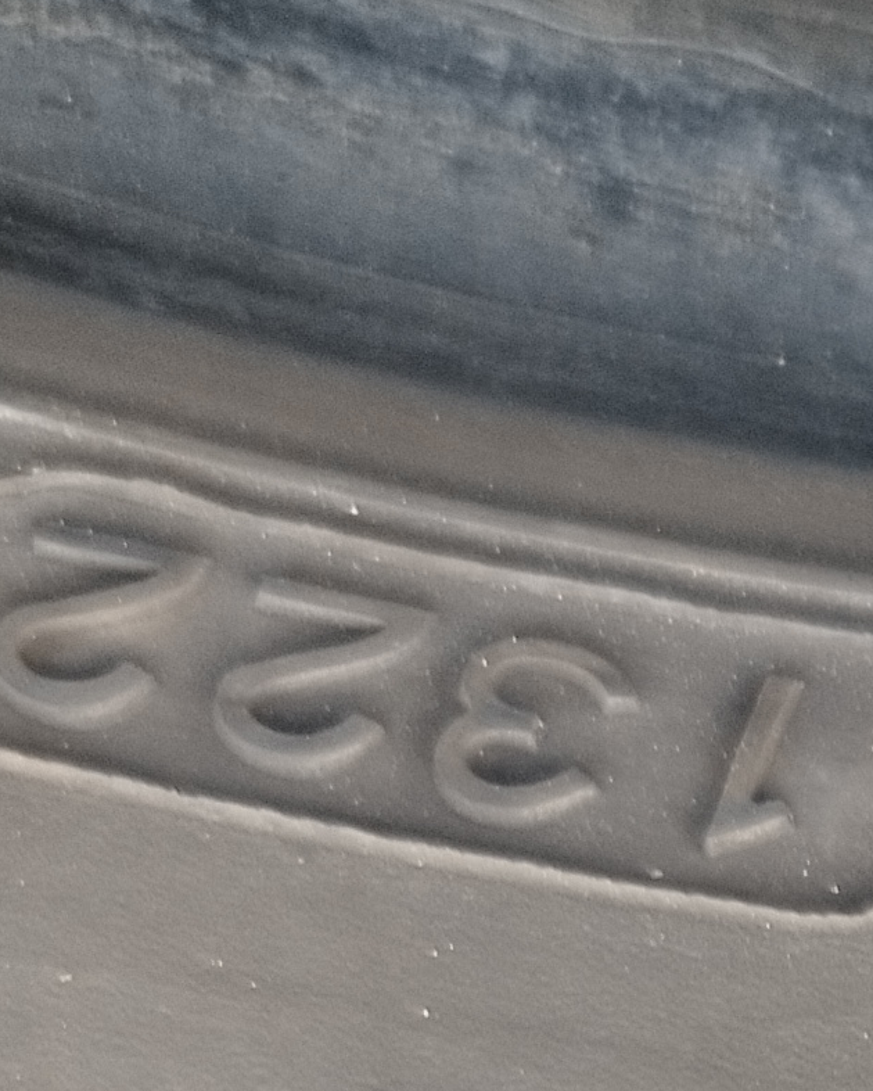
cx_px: 1722
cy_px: 1672
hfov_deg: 11.3
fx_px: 4003
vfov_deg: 14.4
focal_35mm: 124
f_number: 1.89
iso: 130
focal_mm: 5.95
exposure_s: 1/50
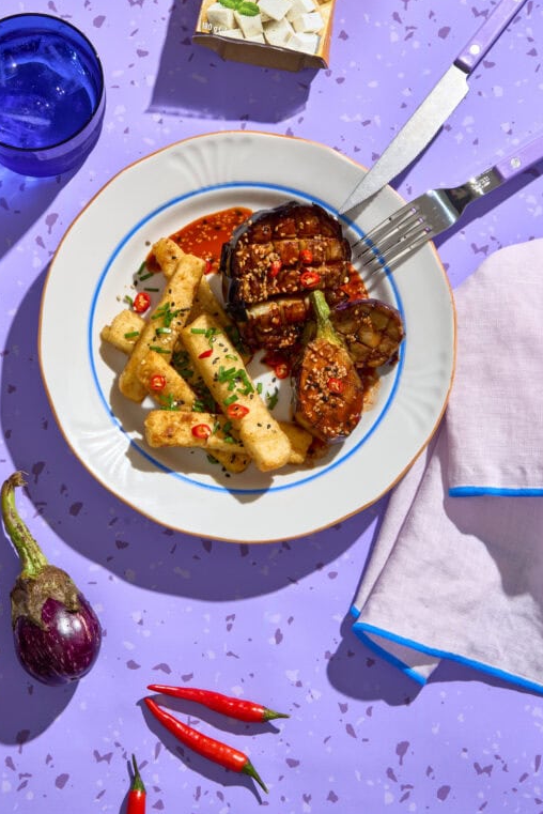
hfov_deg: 18.4
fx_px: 1673
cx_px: 215
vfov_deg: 27.2
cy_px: 293
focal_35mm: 74
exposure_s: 1/125
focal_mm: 55
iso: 320
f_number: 13
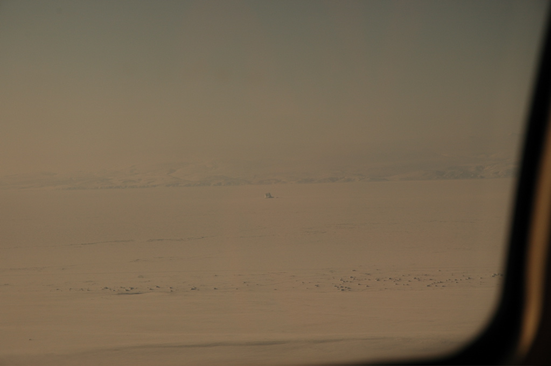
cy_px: 183
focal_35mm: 105
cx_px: 276
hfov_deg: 19.5
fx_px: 1606
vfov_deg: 13.0
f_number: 7.1
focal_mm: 70
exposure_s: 1/200
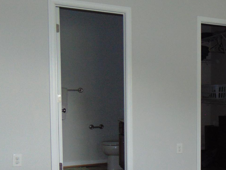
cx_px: 233
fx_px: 346
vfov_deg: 27.3
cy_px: 115
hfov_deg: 32.8
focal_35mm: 53
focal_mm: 4.5
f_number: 3
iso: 200
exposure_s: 1/30
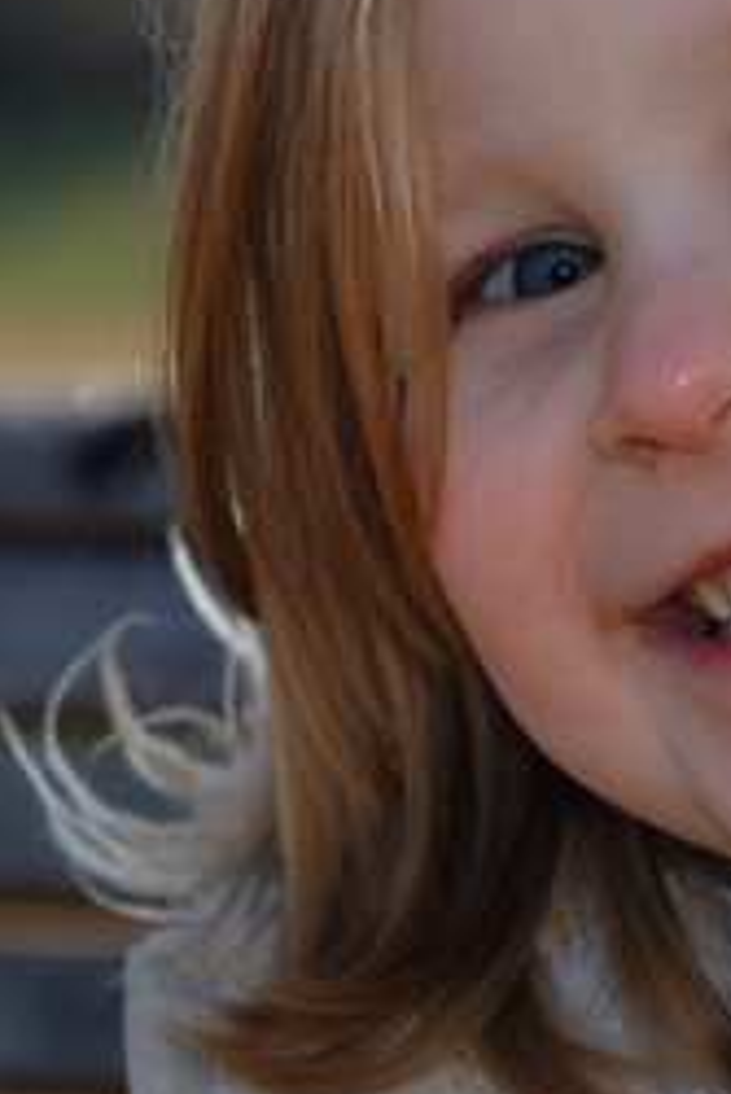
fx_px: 8303
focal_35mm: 273
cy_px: 252
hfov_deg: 5.0
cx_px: 433
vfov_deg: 7.5
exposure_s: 1/200
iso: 100
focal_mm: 70
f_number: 4.5
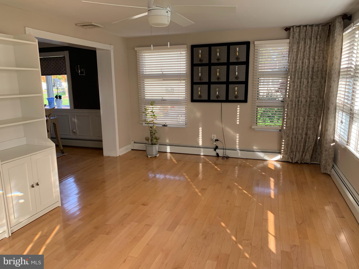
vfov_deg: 53.1
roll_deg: +1.3
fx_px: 270
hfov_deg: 67.3
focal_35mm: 26
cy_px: 134
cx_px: 180
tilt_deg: -12.9
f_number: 1.8
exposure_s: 1/121
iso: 32
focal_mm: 4.25
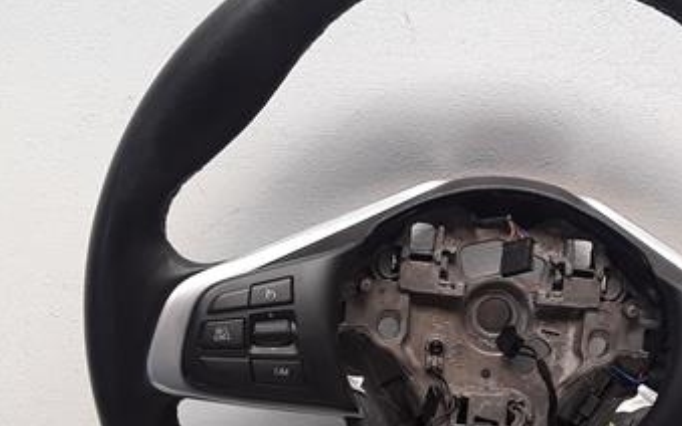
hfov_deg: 35.3
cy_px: 334
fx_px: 1041
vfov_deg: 22.9
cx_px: 529
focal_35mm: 56
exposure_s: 1/50
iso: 40
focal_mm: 2.91
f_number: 1.9
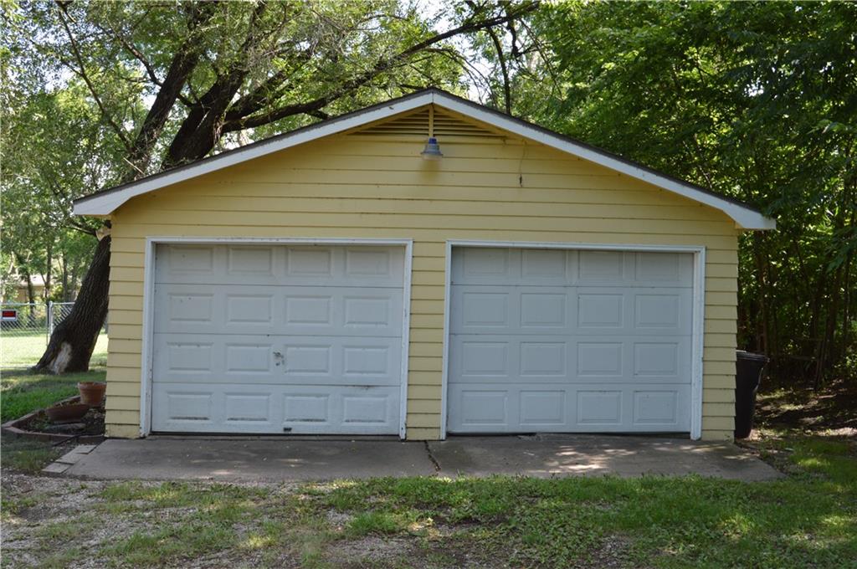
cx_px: 428
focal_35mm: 39
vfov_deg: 34.1
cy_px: 284
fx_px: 927
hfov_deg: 49.6
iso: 400
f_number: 8
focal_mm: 26
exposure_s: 1/125
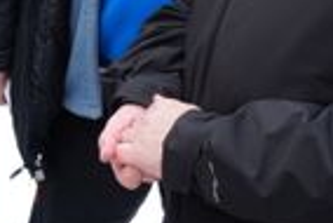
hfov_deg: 15.4
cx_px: -224
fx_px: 1093
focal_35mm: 118
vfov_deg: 11.4
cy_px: -63
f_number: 6.3
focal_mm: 24
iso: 500
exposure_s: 1/100
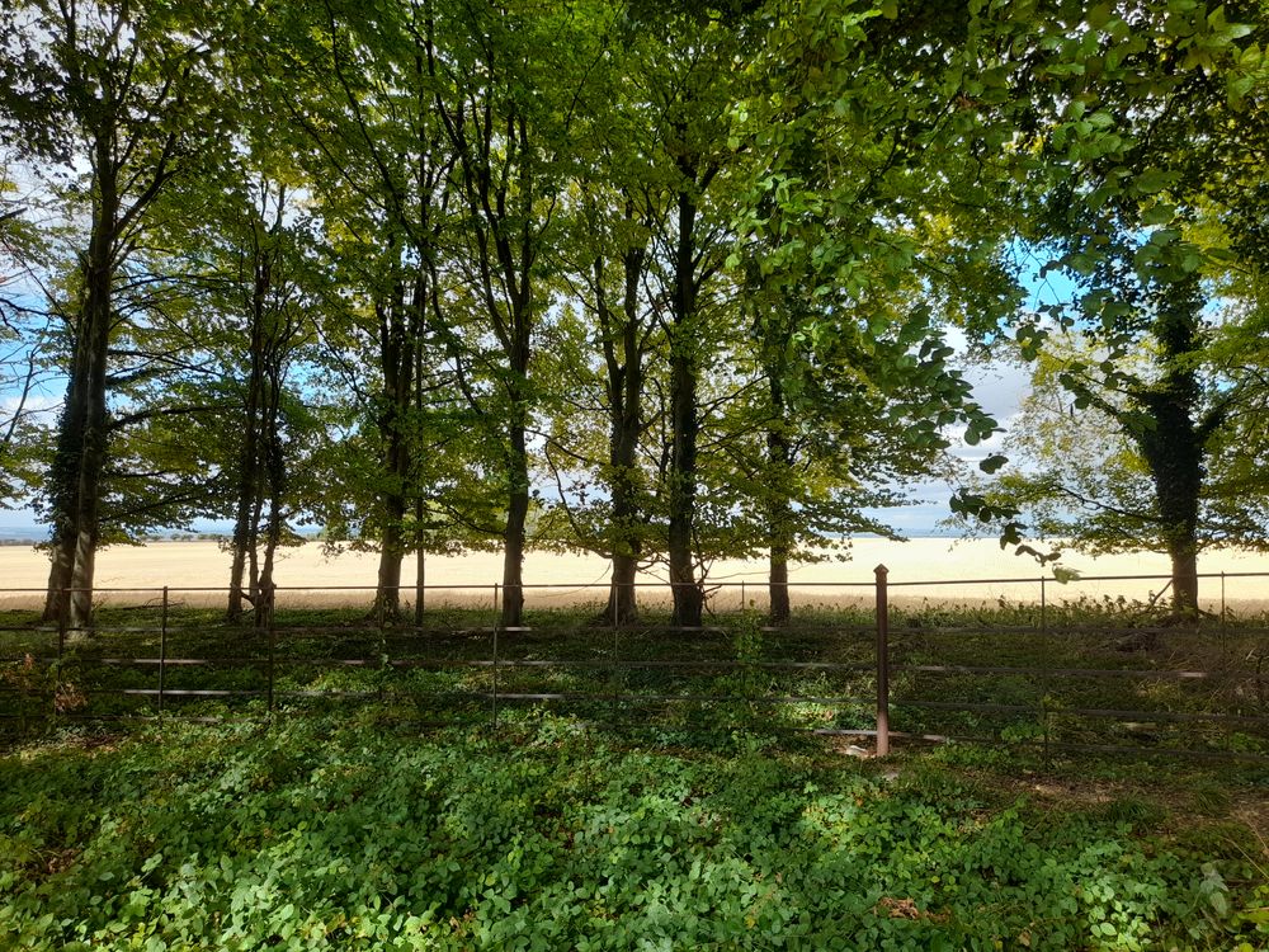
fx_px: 916
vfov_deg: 54.9
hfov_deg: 69.4
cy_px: 476
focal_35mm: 25
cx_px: 634
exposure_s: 1/146
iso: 20
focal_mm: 4.6
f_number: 2
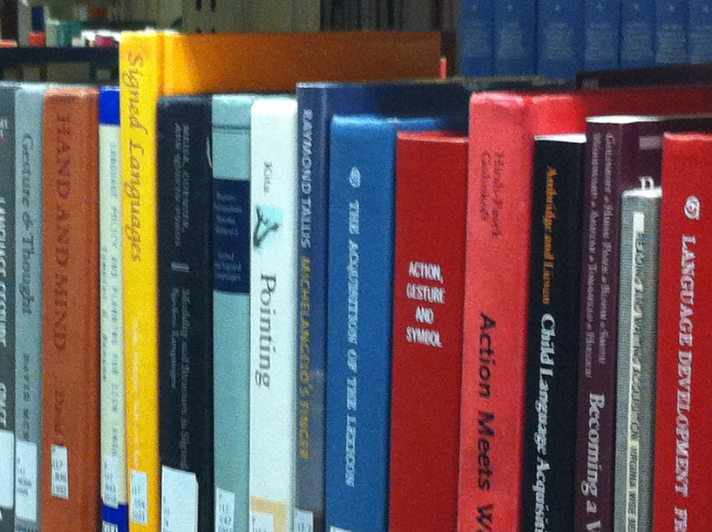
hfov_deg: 17.7
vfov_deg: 13.3
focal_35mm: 111
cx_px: 226
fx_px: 2279
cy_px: 290
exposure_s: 1/15
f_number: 2.8
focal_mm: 3.85
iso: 250
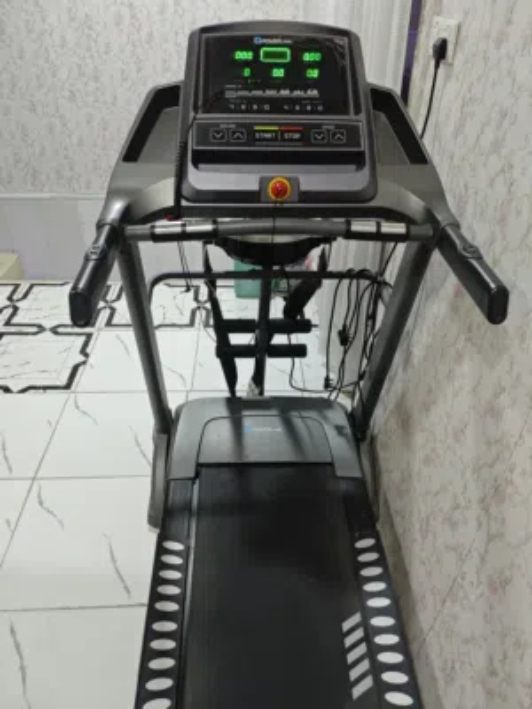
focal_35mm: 26
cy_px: 354
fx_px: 533
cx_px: 266
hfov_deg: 53.1
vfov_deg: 67.3
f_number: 1.59
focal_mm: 4.94
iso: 160
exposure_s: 1/50
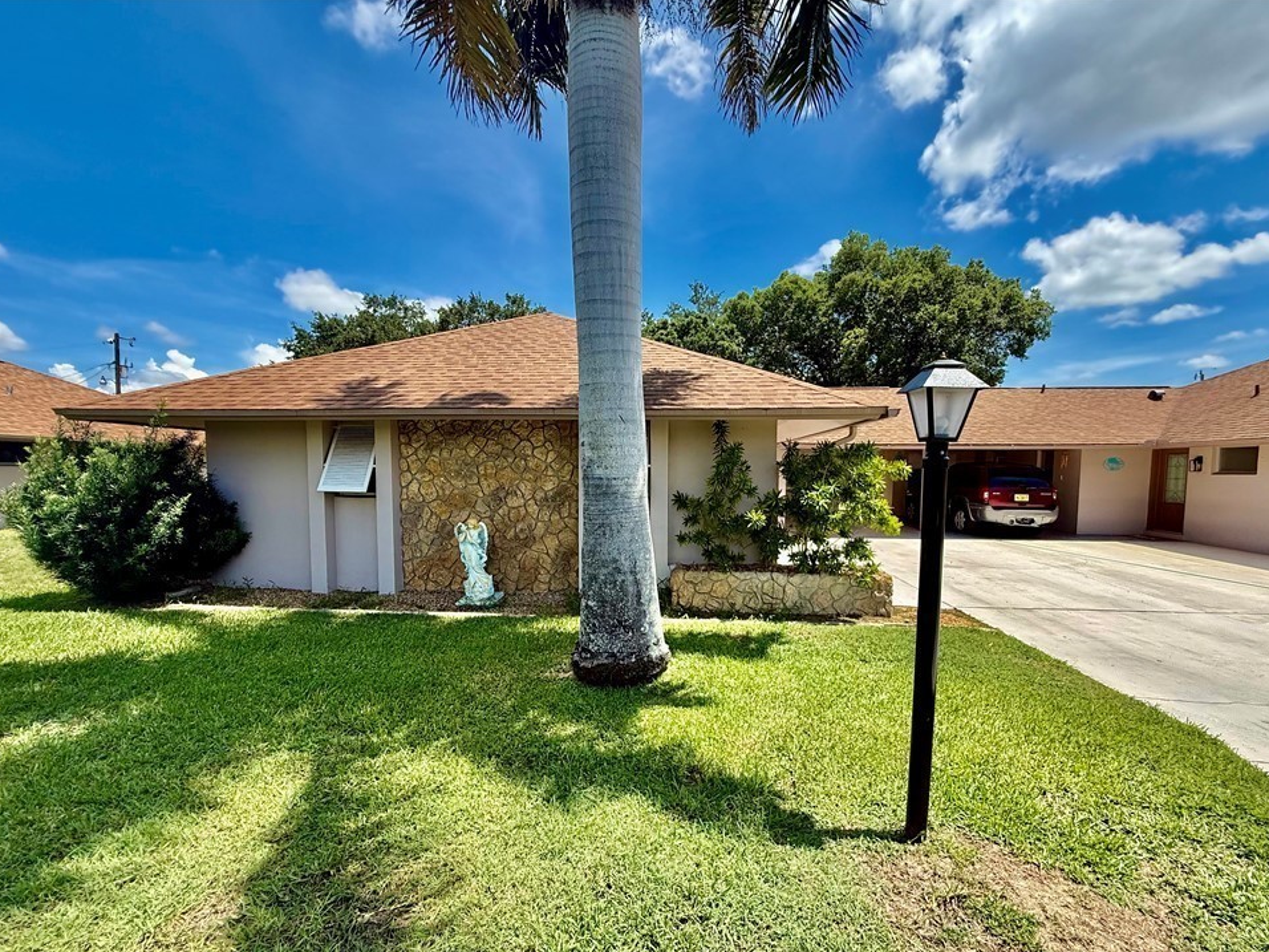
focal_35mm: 15
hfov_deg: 98.2
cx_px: 645
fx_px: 550
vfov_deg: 81.6
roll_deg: -0.8
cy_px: 507
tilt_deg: -3.9
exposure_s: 1/1211
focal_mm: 2.22
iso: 64
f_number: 2.2
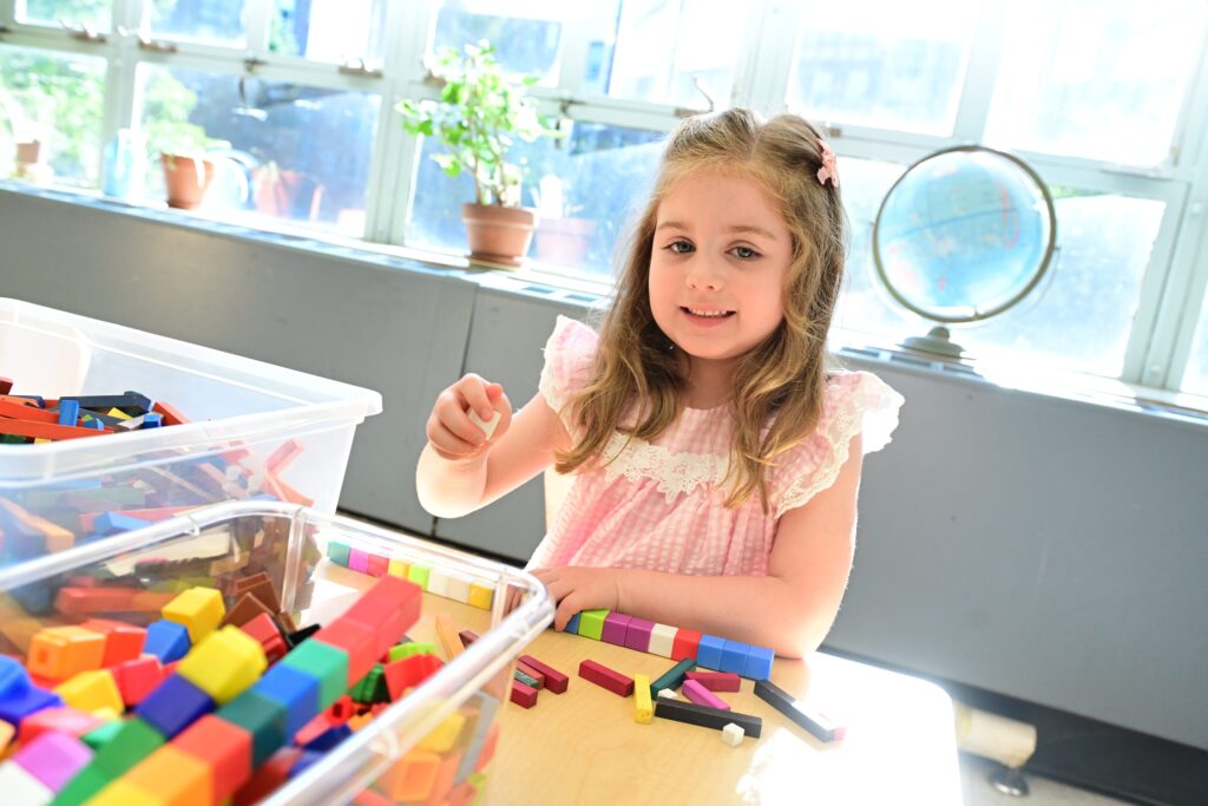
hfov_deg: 63.7
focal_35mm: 29
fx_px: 973
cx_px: 604
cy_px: 403
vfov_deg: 45.0
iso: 2500
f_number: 4.5
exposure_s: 1/640
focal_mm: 29
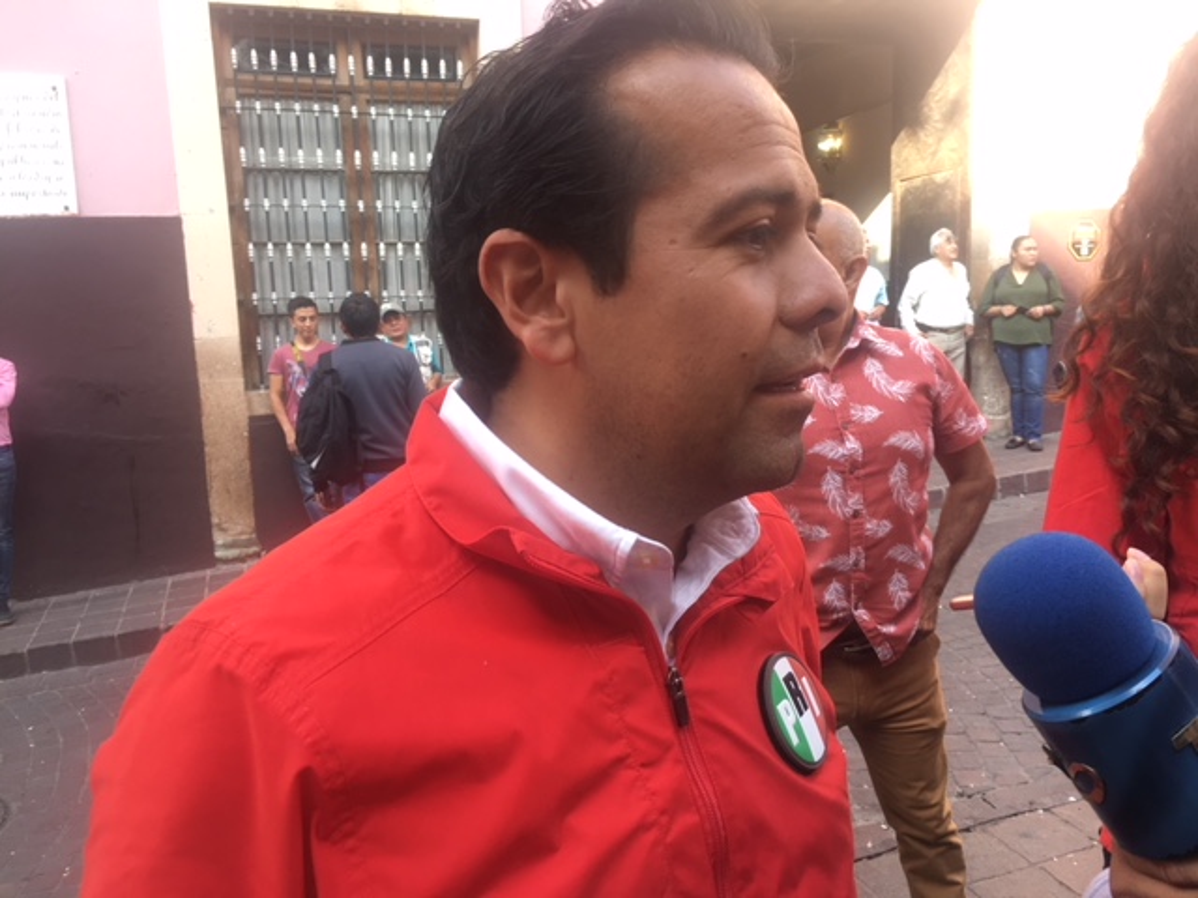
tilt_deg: -9.2
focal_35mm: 29
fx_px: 1004
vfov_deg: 48.2
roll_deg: +0.9
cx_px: 599
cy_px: 449
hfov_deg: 61.7
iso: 32
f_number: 2.2
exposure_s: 1/120
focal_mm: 4.15
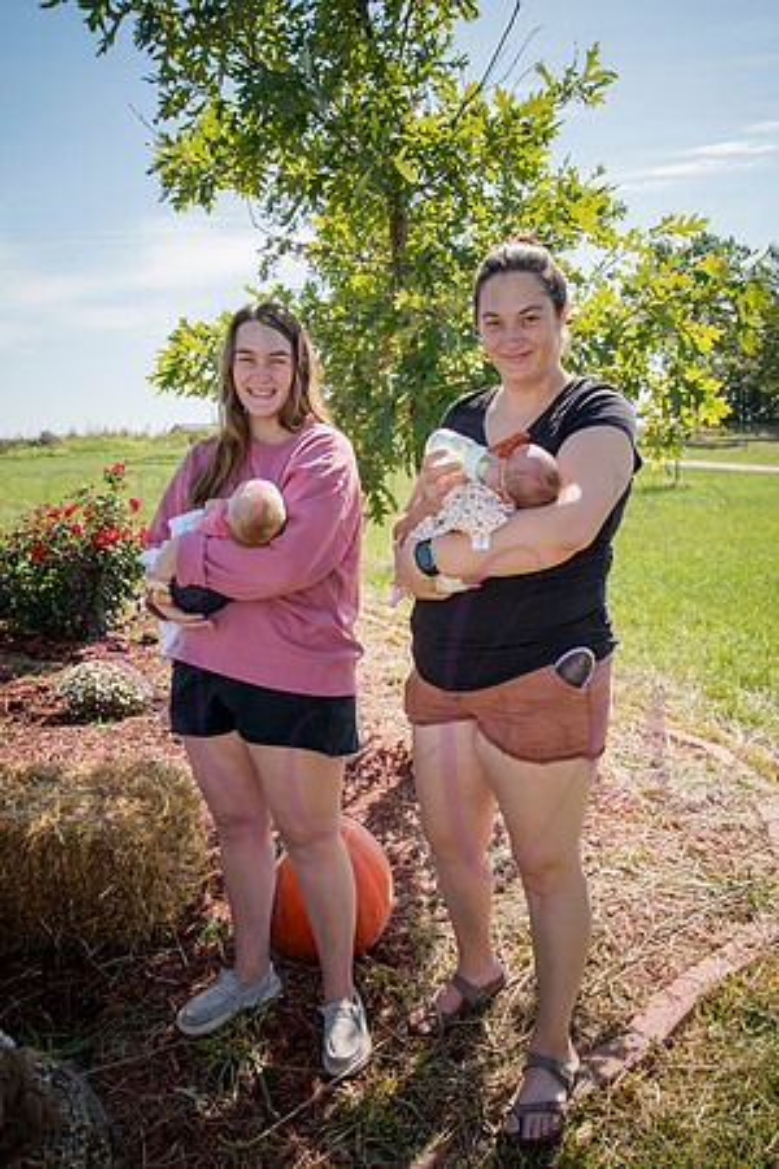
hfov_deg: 42.3
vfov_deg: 60.3
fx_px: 1006
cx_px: 390
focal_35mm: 31
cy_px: 584
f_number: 10
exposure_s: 1/500
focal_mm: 31
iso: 400
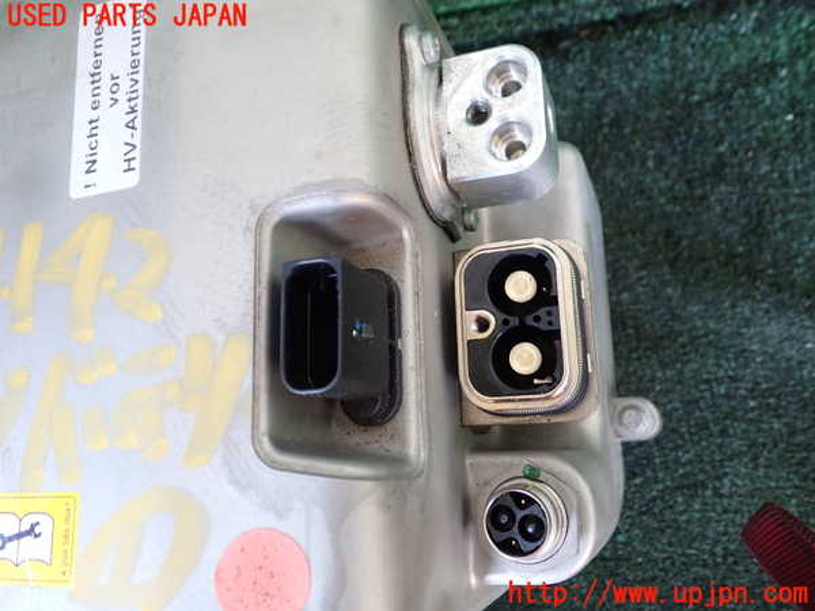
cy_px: 306
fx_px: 706
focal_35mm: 30
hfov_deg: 60.0
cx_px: 408
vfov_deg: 46.8
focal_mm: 5.4
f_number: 2.3
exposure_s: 1/50
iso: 200
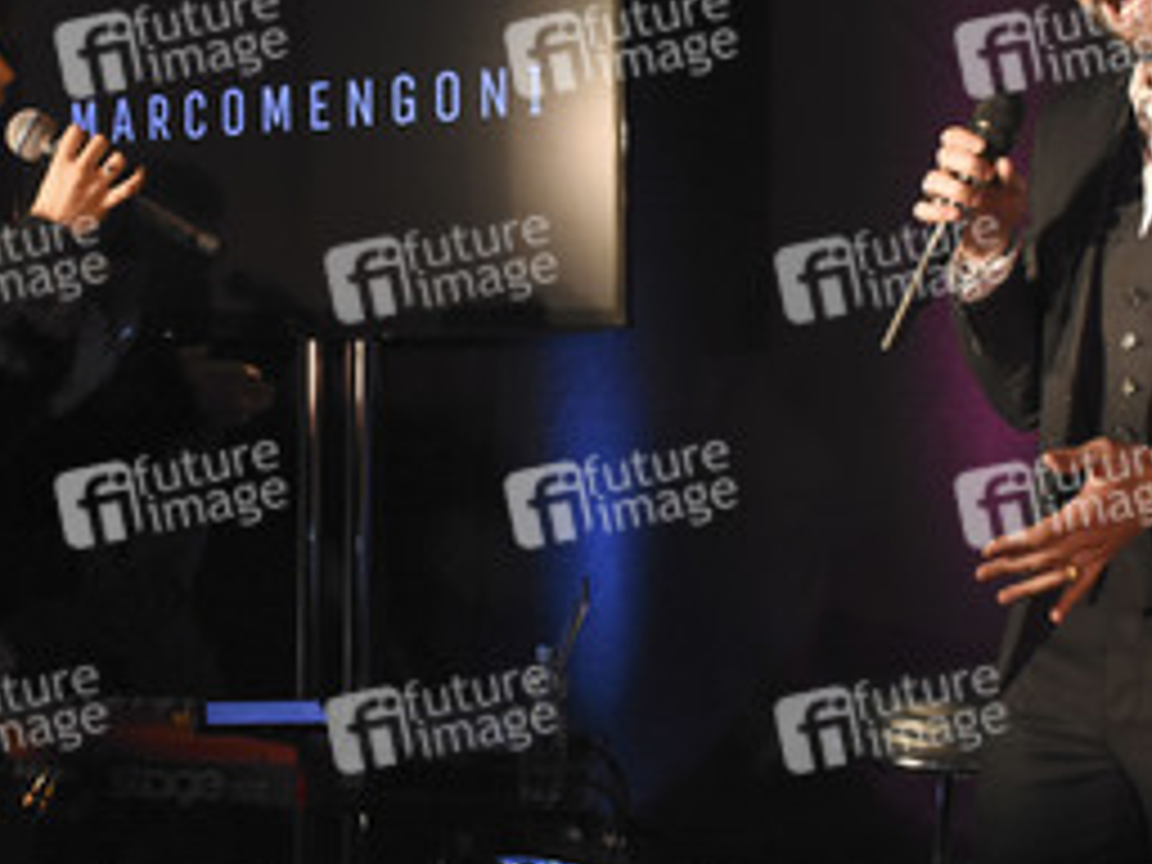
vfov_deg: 24.0
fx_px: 2030
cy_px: 382
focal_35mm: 61
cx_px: 502
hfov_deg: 31.6
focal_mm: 24
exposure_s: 1/100
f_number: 4.5
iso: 1600
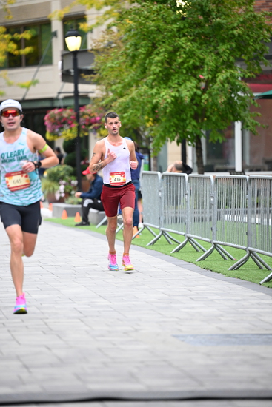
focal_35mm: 175
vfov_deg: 11.7
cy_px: 204
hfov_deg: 7.9
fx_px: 1982
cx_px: 136
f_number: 2.8
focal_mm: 175
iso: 1600
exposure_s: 1/1250
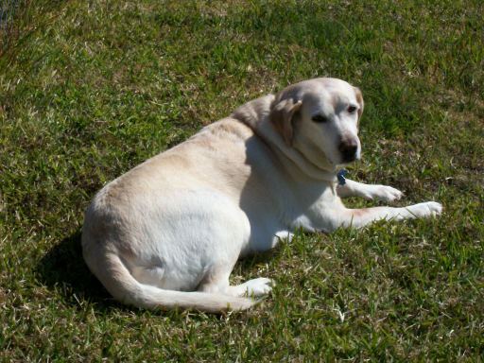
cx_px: 242
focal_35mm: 102
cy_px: 182
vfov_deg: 14.5
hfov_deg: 19.3
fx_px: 1426
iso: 80
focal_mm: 16.8
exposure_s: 1/327
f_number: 8.7
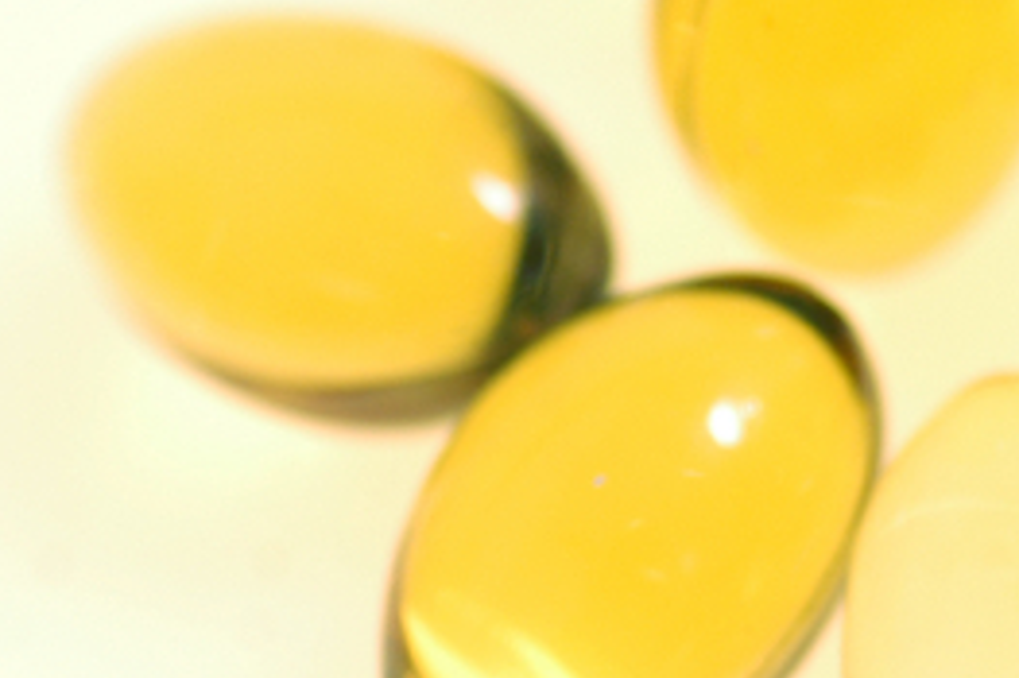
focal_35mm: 509
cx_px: 1511
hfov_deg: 4.0
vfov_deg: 2.7
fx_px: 14387
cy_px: 207
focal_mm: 105
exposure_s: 1/125
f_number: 4
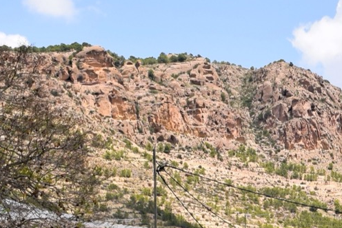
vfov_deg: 10.3
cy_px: 305
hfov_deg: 14.8
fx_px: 1241
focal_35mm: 131
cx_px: 487
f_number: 10
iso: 200
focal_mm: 27
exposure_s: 1/400
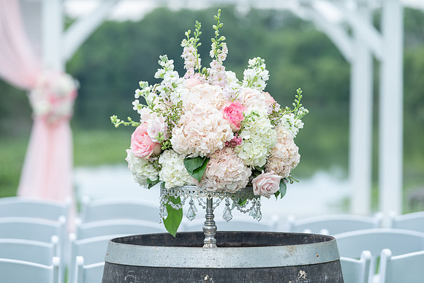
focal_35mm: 142
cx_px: 203
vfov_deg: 9.6
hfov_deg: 14.4
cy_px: 141
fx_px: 1678
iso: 160
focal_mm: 130
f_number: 4
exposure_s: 1/200
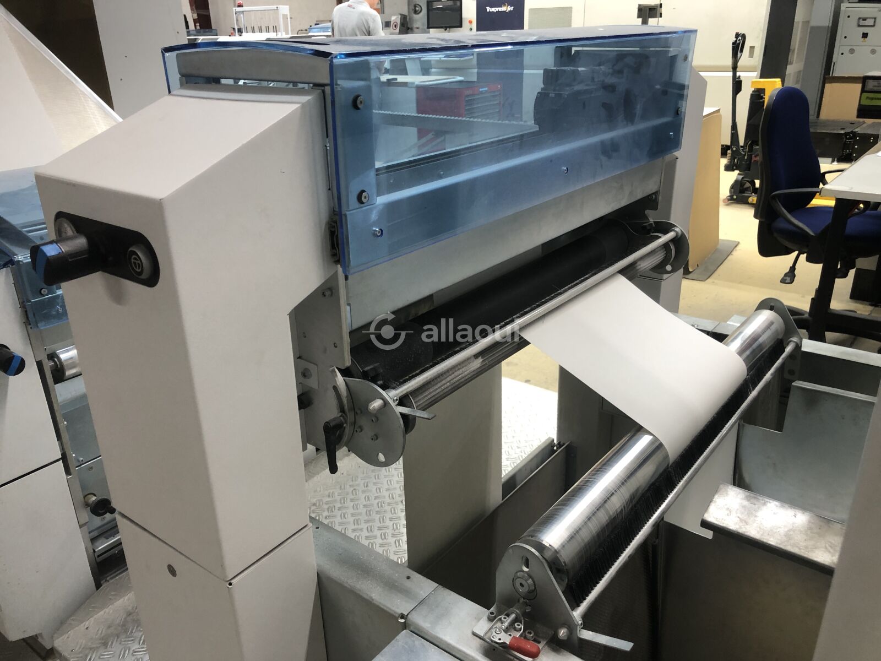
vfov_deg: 49.7
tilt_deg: -22.9
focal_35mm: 28
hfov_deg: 63.4
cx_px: 440
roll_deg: +2.9
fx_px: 713
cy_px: 330
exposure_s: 1/33
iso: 40
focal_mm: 4
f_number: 1.8
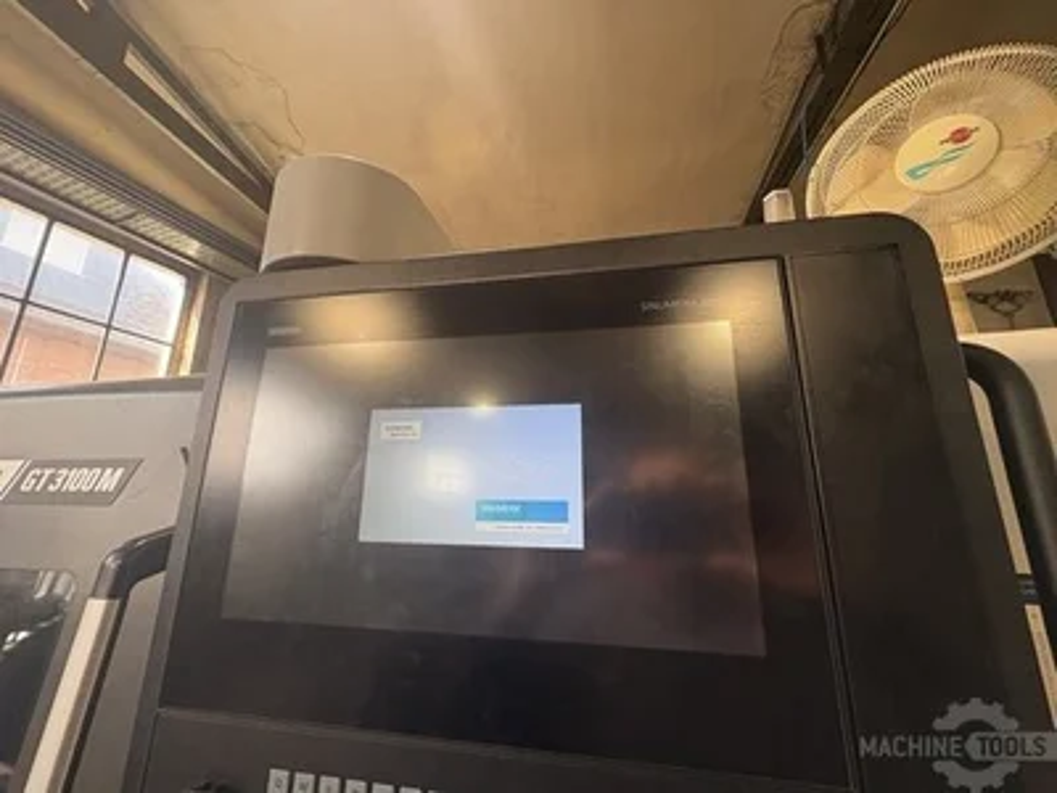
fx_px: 427
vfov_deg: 85.7
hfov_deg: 102.1
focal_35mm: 14
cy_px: 396
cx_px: 528
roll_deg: +0.4
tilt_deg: +14.0
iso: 200
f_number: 2.2
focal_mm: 2.22
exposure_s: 1/104
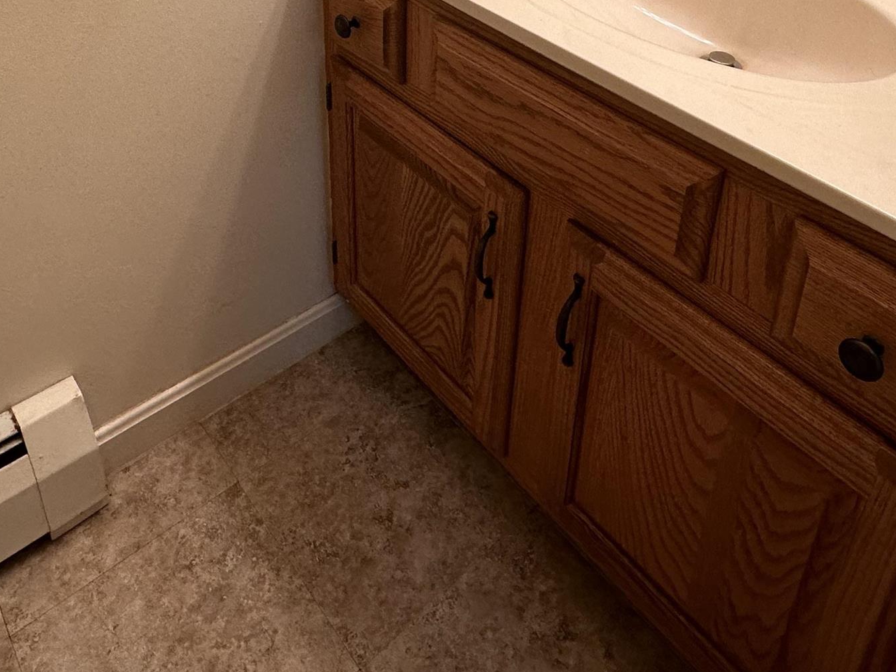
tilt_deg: -23.1
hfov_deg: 56.8
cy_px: -23
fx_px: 828
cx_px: 461
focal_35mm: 32
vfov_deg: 38.4
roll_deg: -2.4
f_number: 2.2
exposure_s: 1/120
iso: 160
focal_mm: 2.22
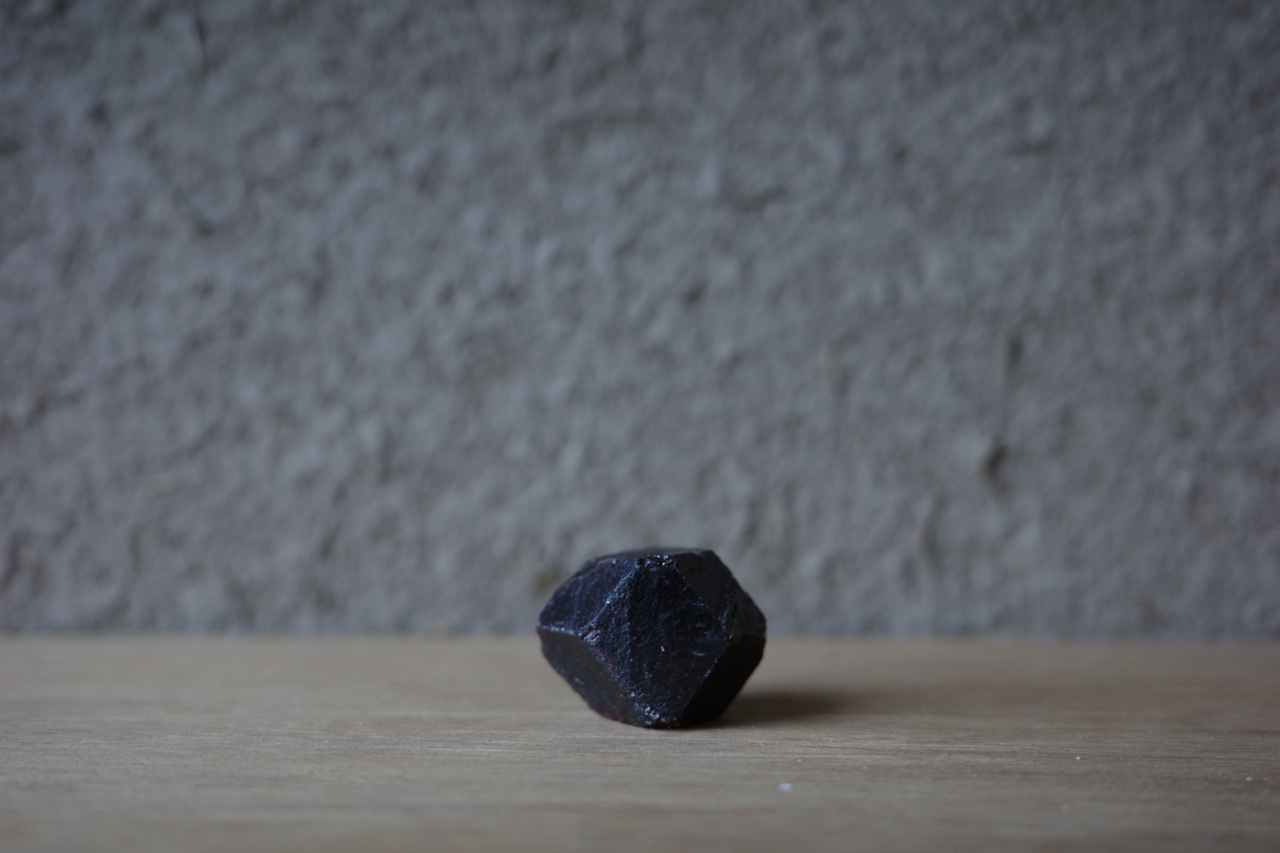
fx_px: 1422
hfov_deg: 48.5
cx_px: 640
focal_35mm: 40
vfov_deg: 33.4
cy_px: 426
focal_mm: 26
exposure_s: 1/60
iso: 200
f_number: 2.8
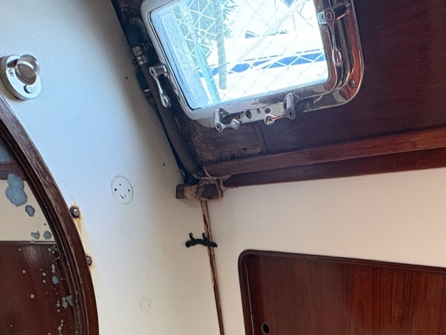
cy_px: 395
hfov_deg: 52.0
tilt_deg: -24.7
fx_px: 438
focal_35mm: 34
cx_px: 325
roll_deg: +1.2
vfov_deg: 34.2
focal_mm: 2.22
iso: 400
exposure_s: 1/60
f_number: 2.2
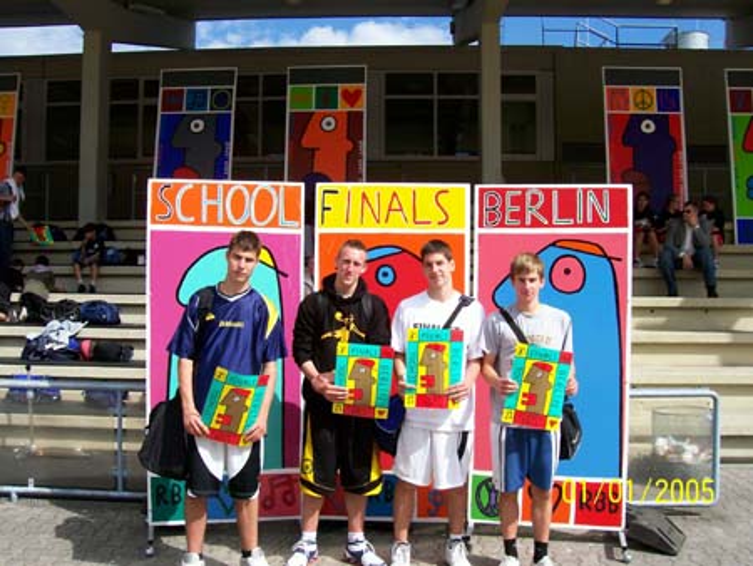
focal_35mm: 34
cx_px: 376
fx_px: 740
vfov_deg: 41.8
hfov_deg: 53.9
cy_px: 283
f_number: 5.1
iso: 80
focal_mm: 5.6
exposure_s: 1/580
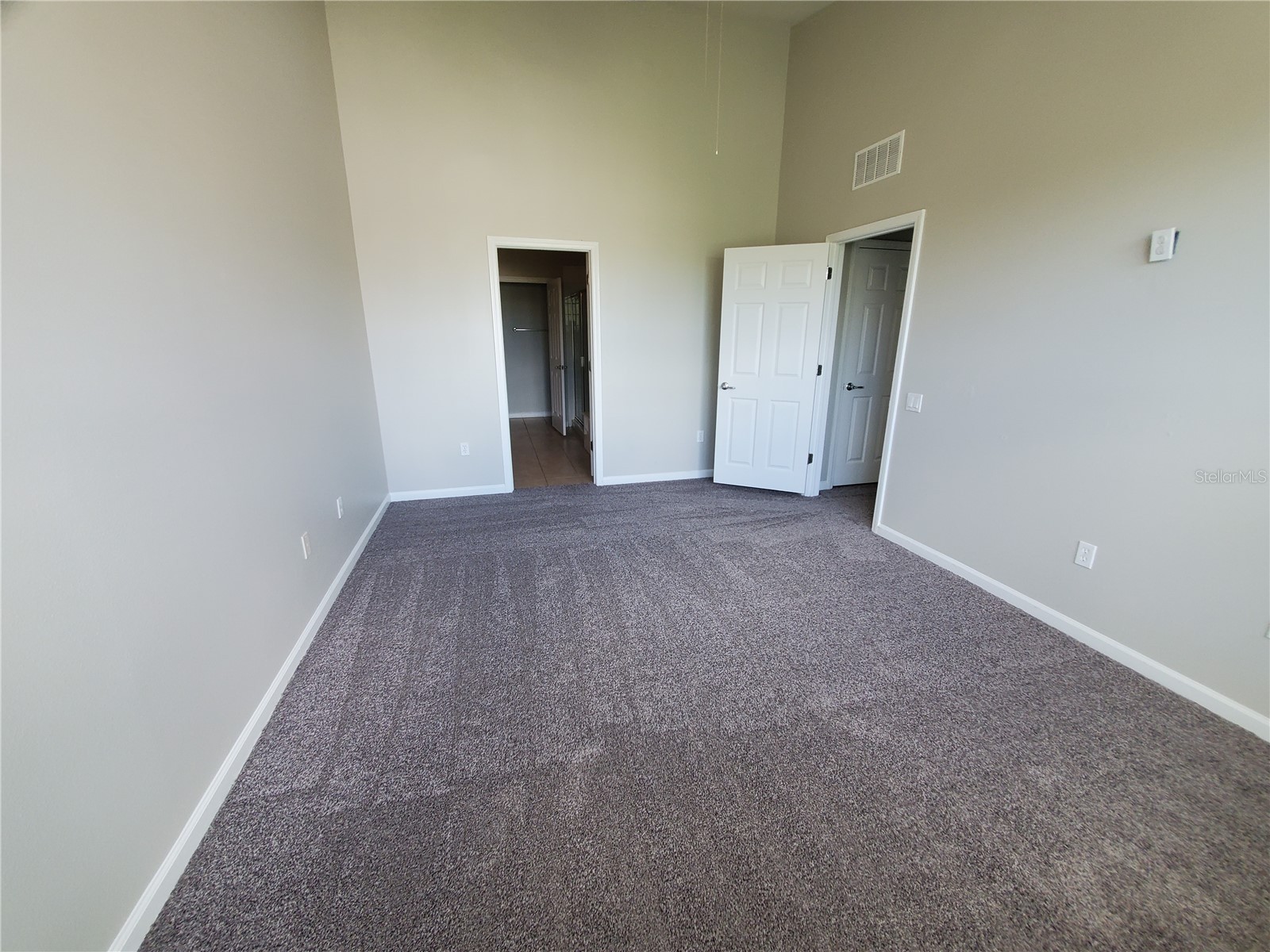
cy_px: 476
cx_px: 635
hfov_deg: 106.2
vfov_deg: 89.9
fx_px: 477
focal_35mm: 13
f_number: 2.2
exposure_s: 1/60
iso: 160
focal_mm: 1.8
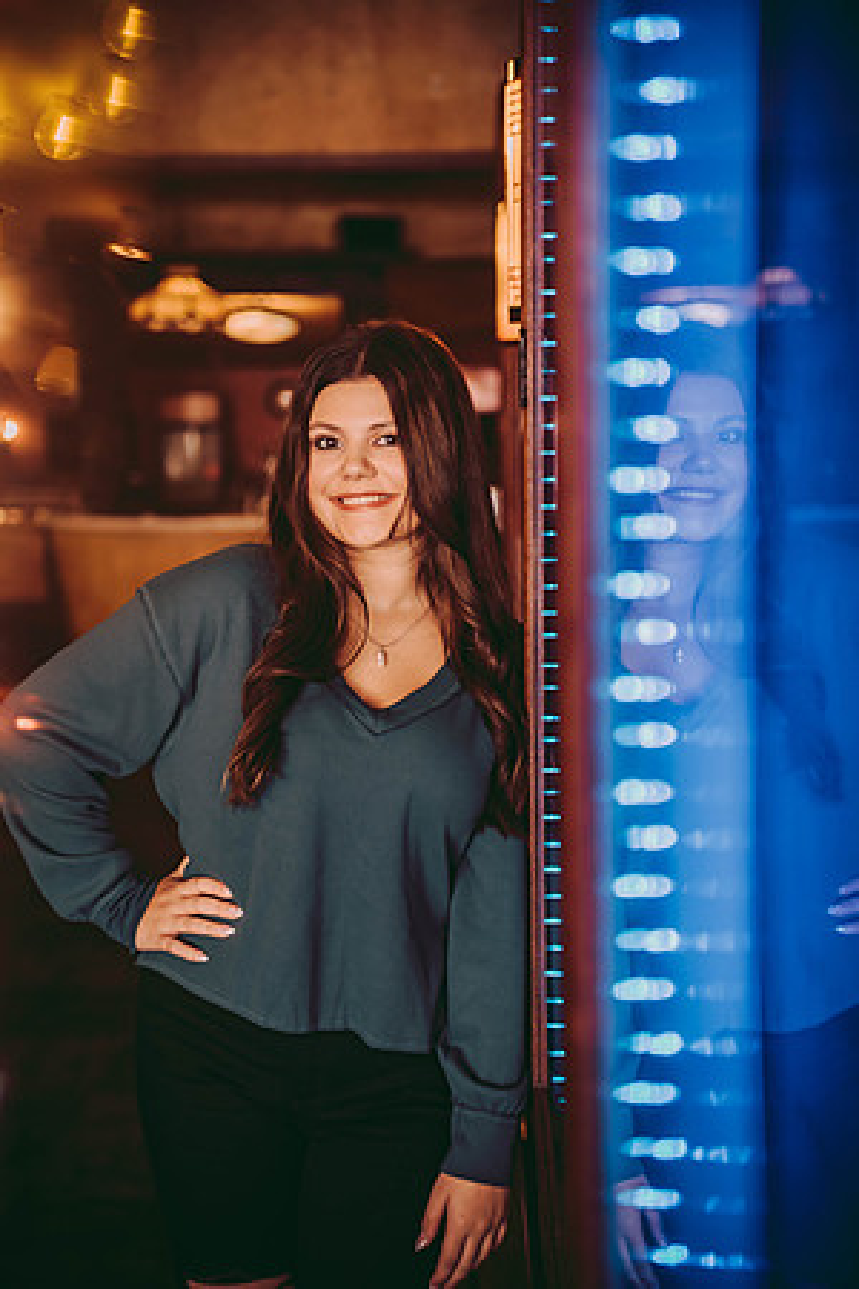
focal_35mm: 65
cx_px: 430
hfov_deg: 20.9
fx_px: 2326
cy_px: 644
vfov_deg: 31.0
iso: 800
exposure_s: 1/160
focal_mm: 65
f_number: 2.8
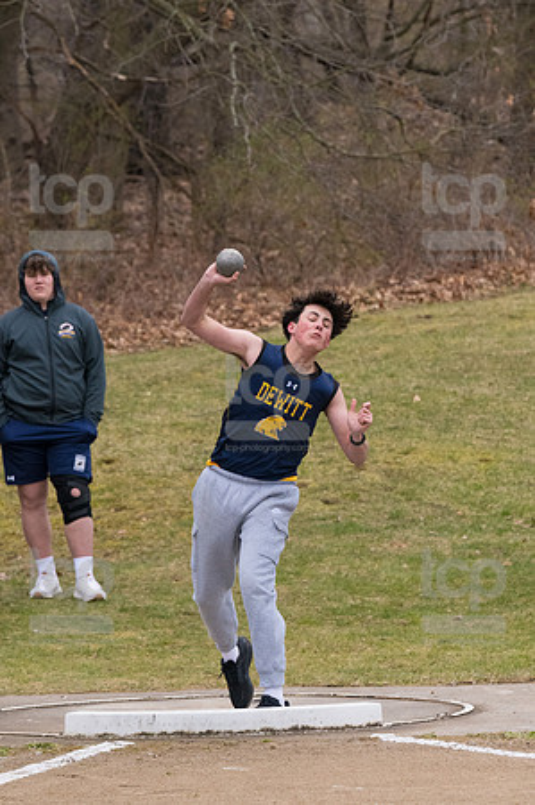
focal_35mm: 247
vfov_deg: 8.3
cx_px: 268
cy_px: 402
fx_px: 5518
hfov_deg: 5.6
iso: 2000
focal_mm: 165
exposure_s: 1/2000
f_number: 5
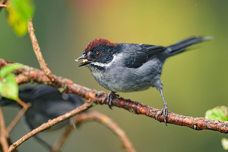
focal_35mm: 598
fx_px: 3790
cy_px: 64
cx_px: 147
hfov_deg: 3.4
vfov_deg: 2.3
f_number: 2.8
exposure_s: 1/800
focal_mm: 400
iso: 1000
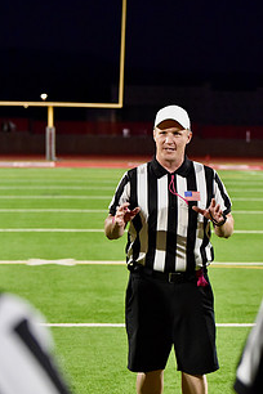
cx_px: 161
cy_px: 233
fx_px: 1129
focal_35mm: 103
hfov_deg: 13.3
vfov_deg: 19.8
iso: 8000
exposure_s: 1/1000
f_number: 2.8
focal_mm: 70
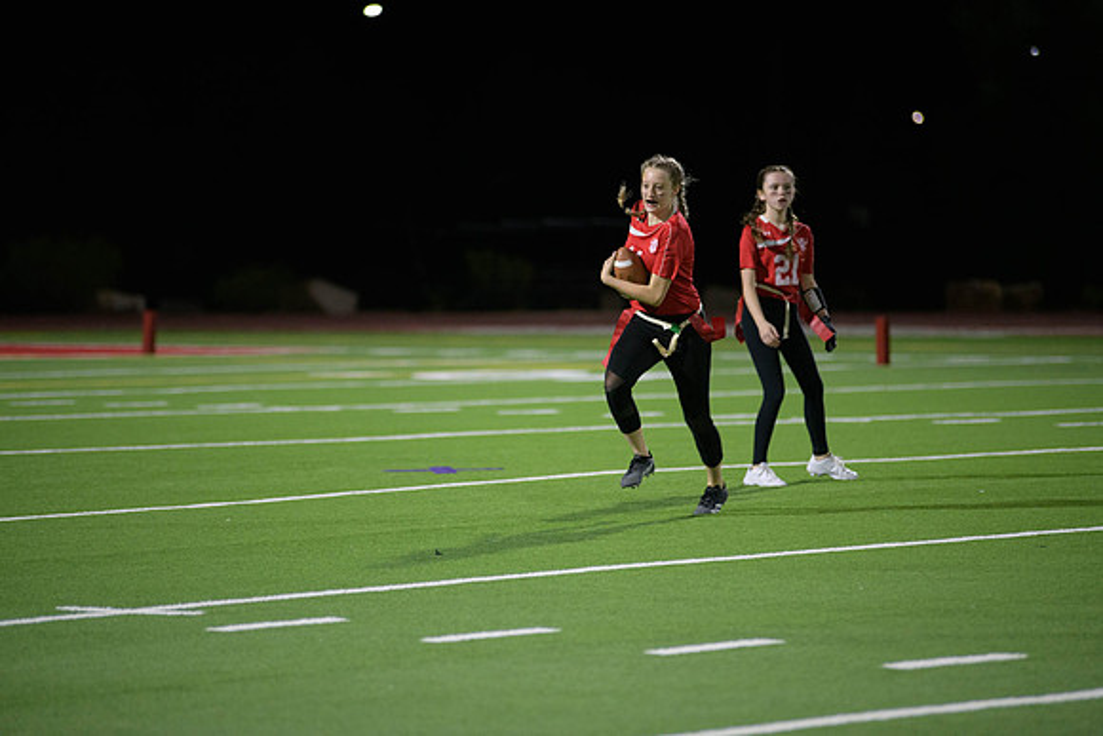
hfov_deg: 10.3
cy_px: 368
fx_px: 6129
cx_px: 552
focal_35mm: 200
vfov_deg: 6.9
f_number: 2.8
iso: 3200
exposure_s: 1/640
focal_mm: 200
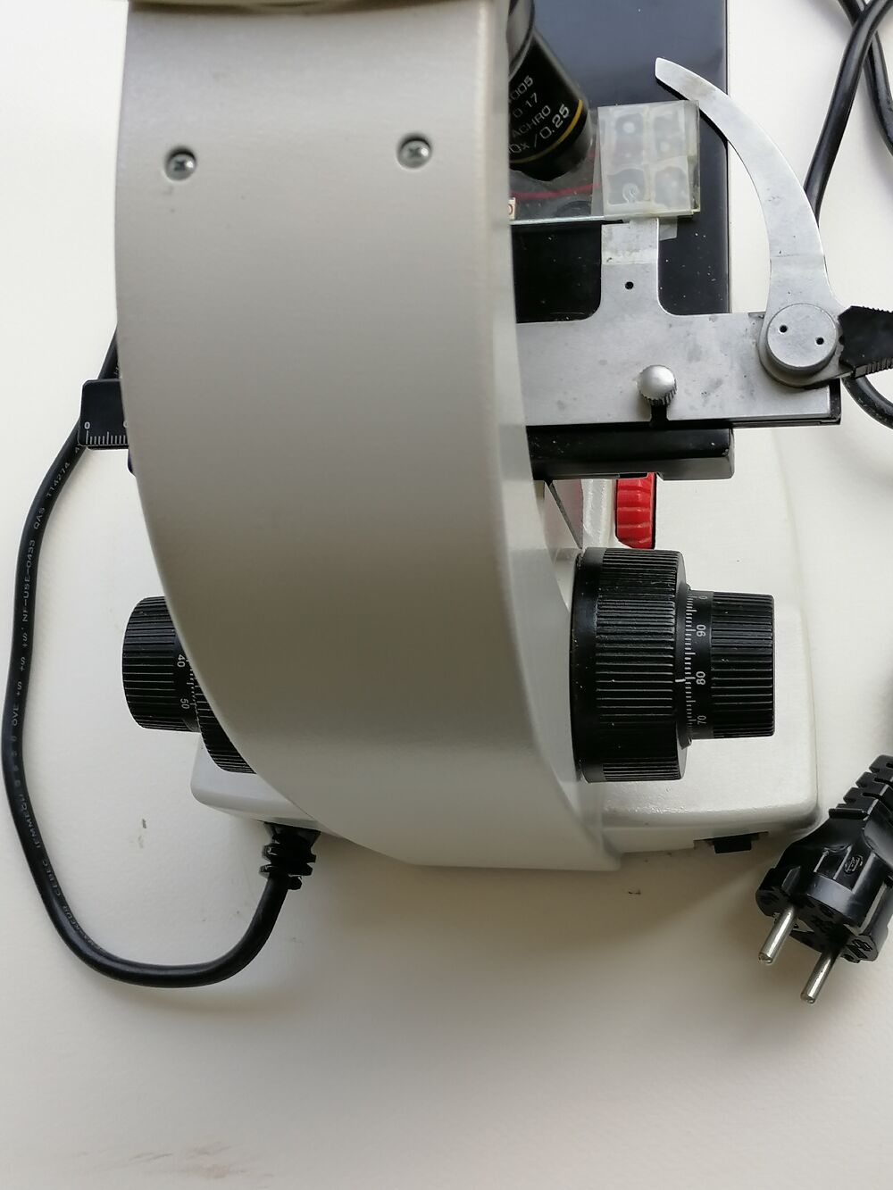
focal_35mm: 46
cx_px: 446
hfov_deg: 31.5
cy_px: 595
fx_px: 1582
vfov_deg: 41.2
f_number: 1.8
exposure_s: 1/151
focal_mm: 5.3
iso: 50
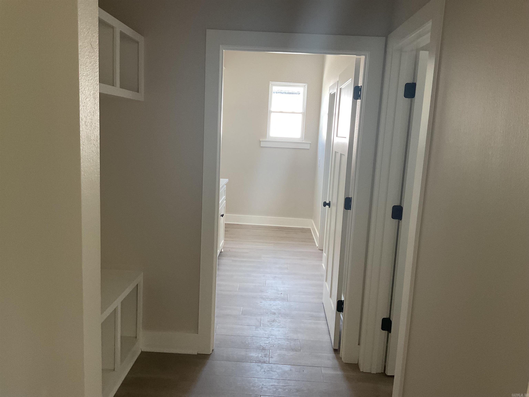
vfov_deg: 48.2
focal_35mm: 29
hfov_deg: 61.7
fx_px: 443
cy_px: 198
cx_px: 264
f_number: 1.8
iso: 125
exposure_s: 1/60
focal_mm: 3
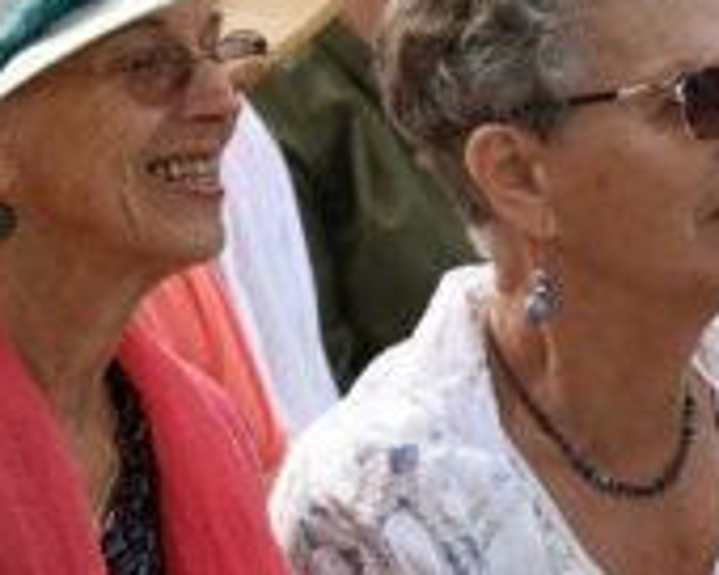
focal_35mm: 338
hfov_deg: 5.6
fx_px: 7193
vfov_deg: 4.6
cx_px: -689
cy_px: 801
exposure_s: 1/640
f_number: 6.3
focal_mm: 60
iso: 400
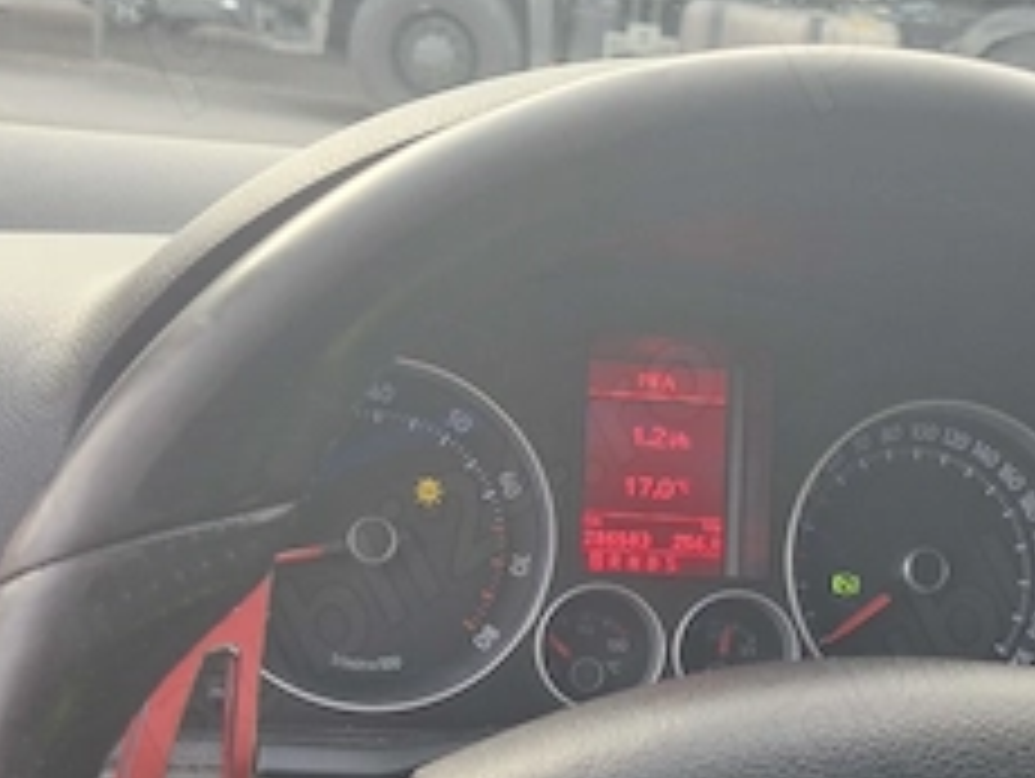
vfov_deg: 24.1
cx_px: 742
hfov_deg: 31.7
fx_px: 1796
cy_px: 603
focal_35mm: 60
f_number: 1.8
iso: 200
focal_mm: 5.54
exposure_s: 1/180
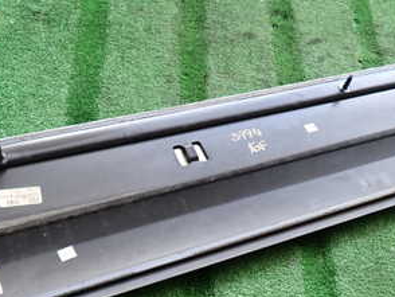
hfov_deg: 37.3
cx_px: 234
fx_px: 582
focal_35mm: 51
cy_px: 195
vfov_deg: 28.4
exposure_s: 1/100
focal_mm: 4.5
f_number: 2
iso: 100
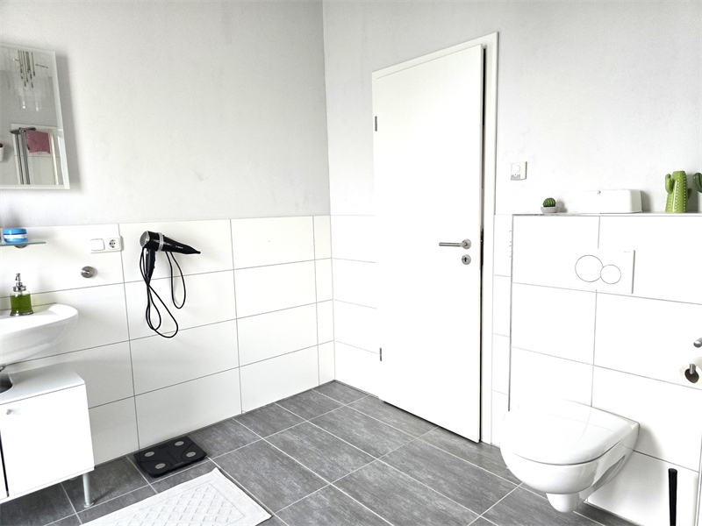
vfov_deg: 58.9
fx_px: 466
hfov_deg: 73.9
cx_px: 351
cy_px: 263
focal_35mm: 23
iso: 160
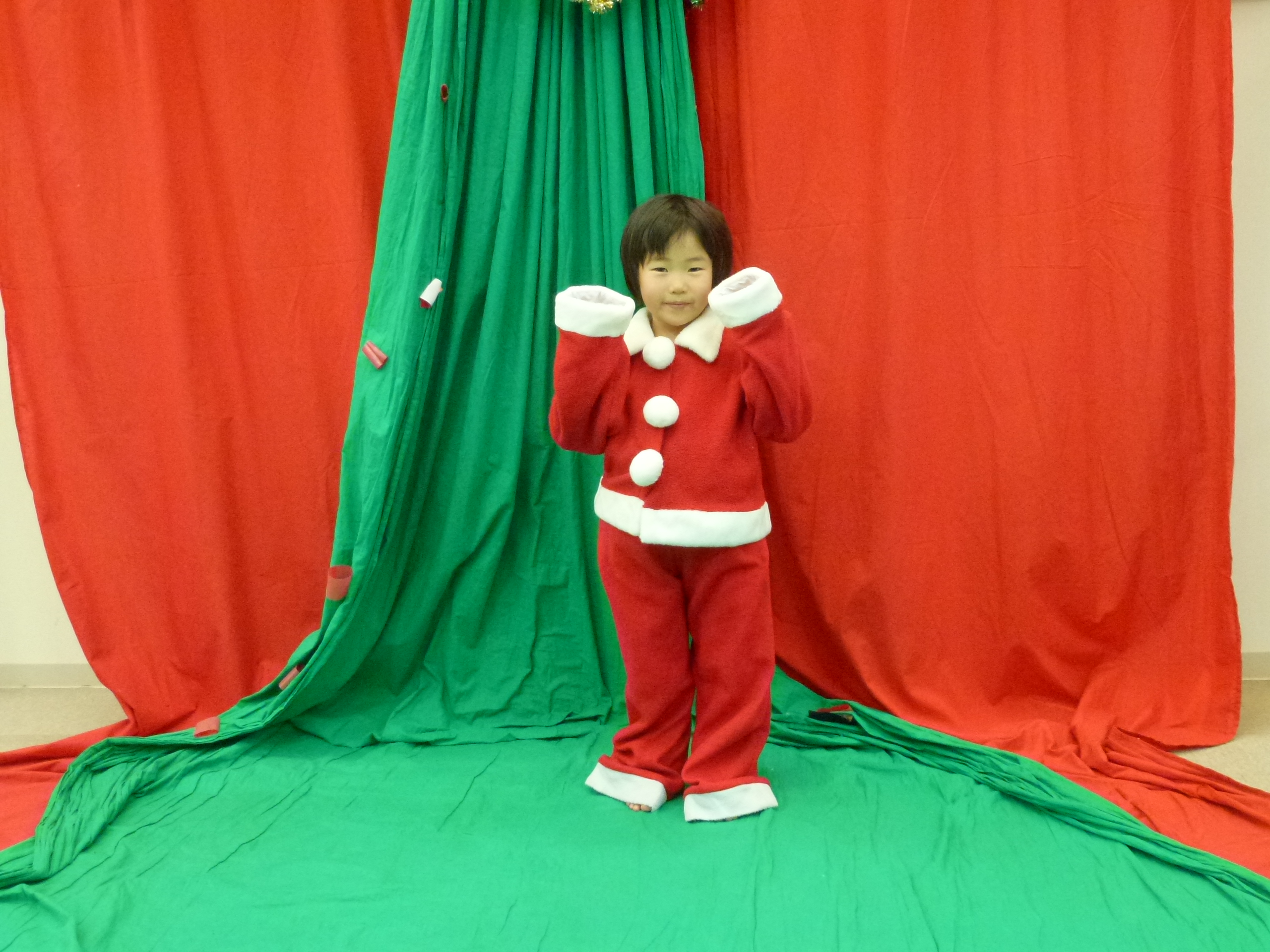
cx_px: 635
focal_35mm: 36
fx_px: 1321
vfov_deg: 39.7
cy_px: 476
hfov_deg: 51.4
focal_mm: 6.4
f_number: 3.7
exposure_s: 1/60
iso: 640
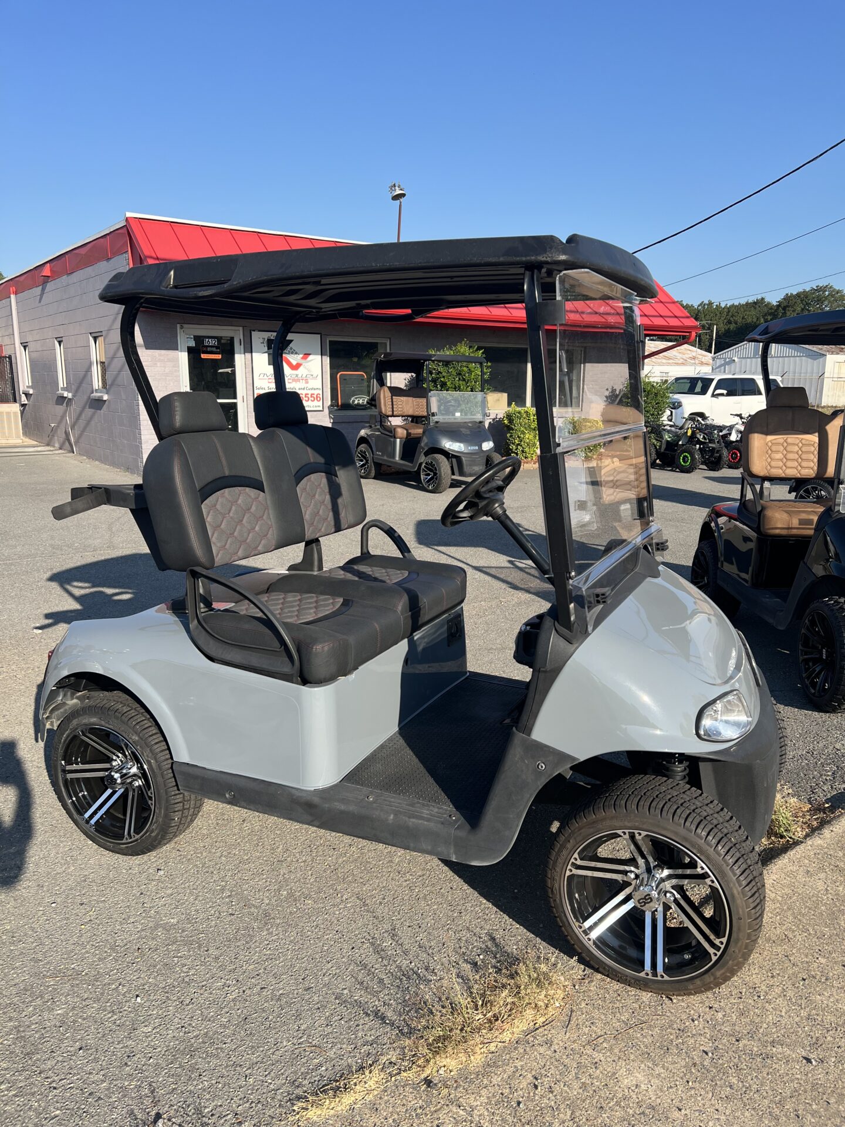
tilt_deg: -13.8
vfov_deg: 67.3
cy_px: 564
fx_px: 846
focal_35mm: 26
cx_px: 422
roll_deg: -0.6
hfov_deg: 53.1
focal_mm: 5.7
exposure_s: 1/2762
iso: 50
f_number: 1.5
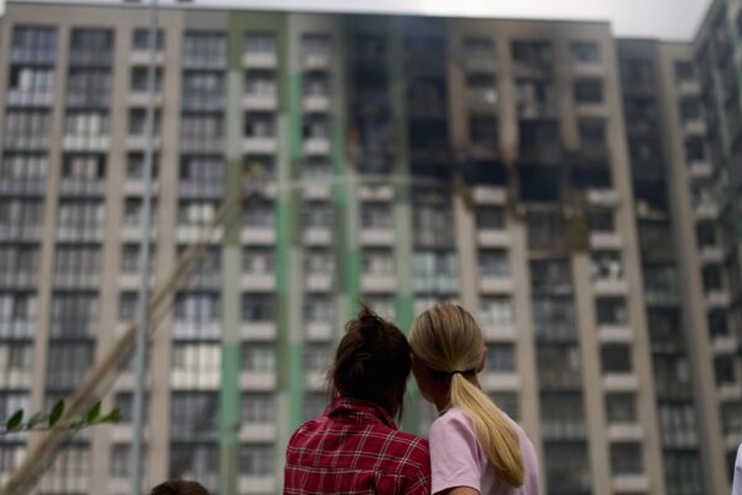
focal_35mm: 59
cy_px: 415
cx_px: 413
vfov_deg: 22.6
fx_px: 1216
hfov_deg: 33.9
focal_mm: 35
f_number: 1.4
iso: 320
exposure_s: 1/10000
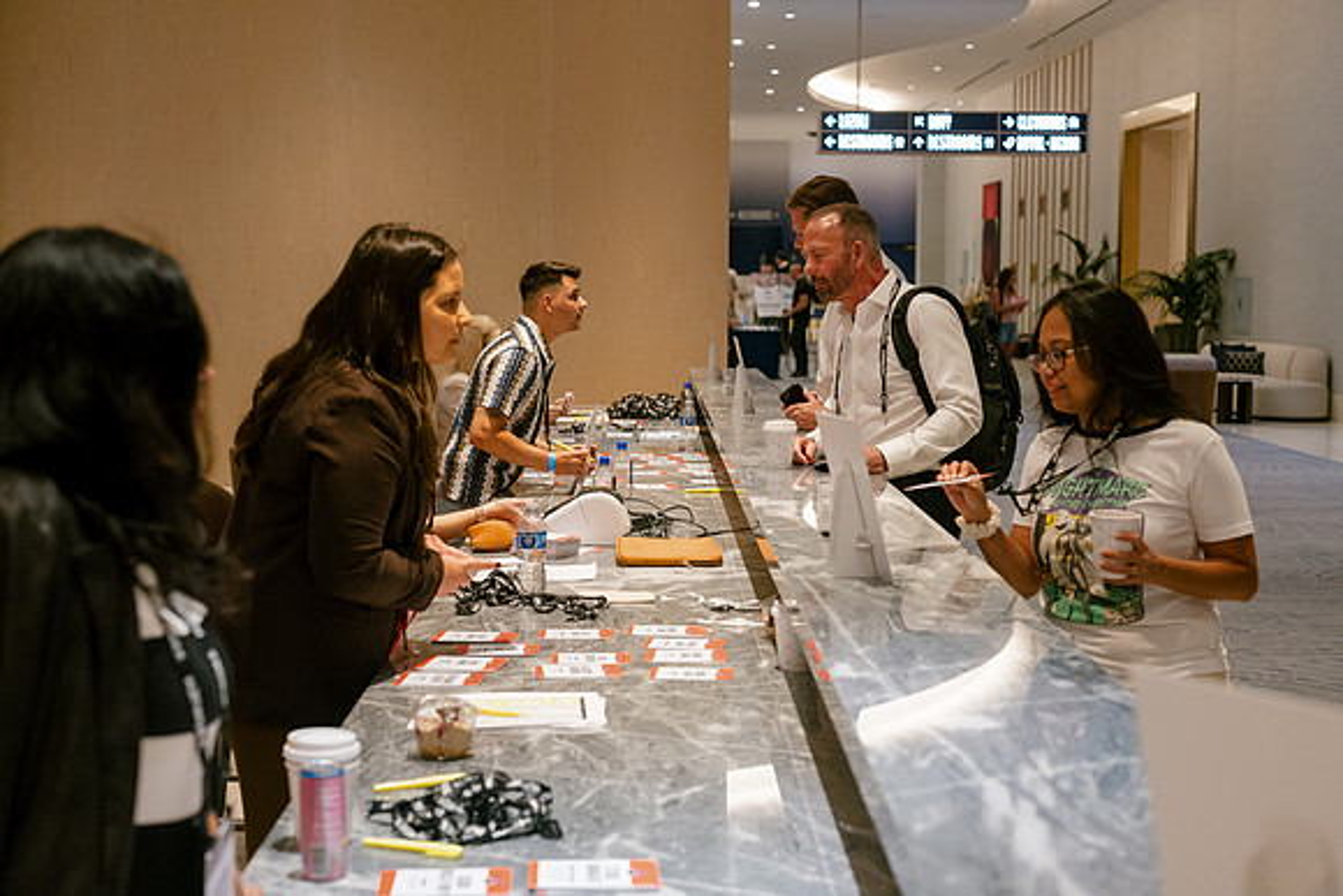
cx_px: 672
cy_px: 448
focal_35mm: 50
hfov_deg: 39.6
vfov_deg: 27.0
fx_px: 1866
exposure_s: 1/160
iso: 1600
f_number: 4
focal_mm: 50
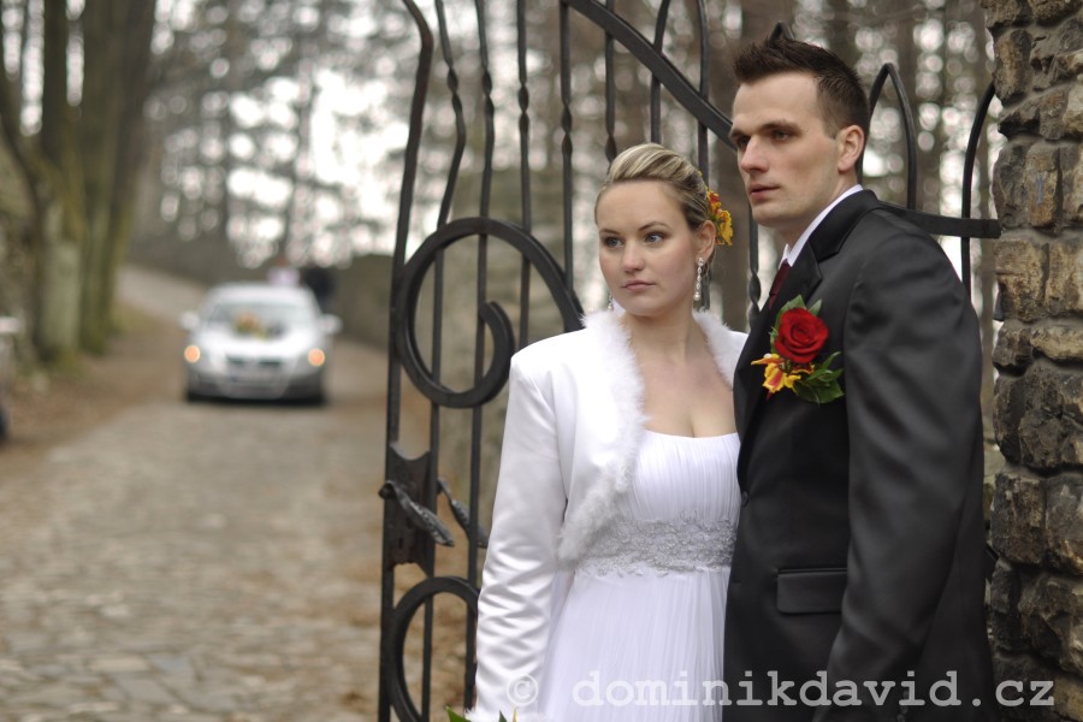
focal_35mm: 75
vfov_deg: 18.2
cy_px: 361
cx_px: 542
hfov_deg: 27.0
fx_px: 2256
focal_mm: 50
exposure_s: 1/250
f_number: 2
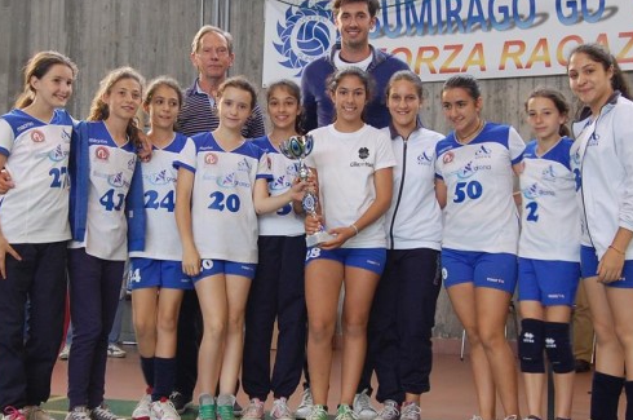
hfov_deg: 33.4
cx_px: 274
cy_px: 208
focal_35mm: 60
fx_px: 1053
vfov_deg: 22.5
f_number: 7.1
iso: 800
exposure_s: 1/25
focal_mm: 28
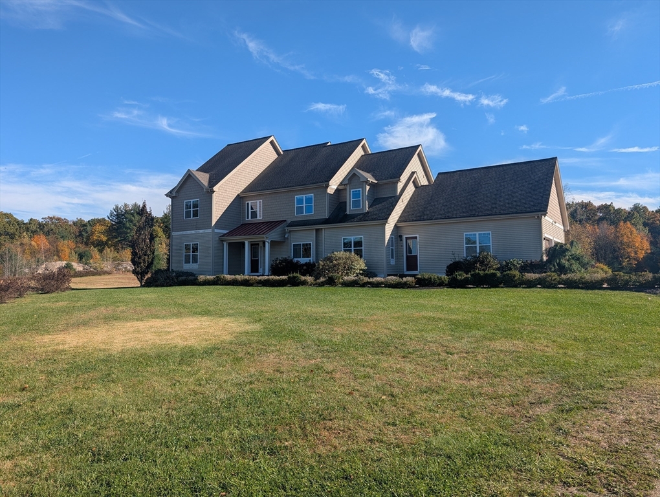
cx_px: 330
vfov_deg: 56.9
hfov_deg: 71.5
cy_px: 248
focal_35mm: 24
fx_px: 458
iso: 20
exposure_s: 1/1383
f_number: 1.68
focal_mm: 6.9
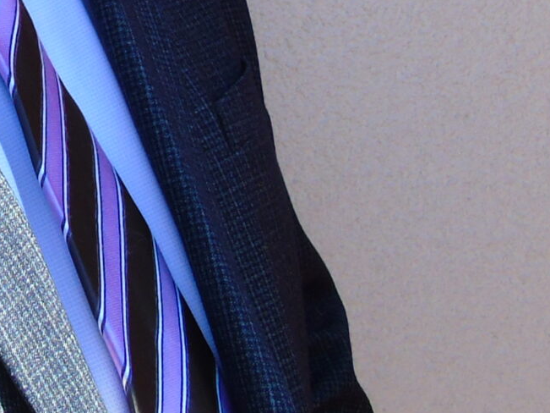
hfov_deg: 16.0
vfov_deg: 11.8
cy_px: -367
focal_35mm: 114
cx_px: -240
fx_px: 1811
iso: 80
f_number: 3.6
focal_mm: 5.2
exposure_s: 1/200
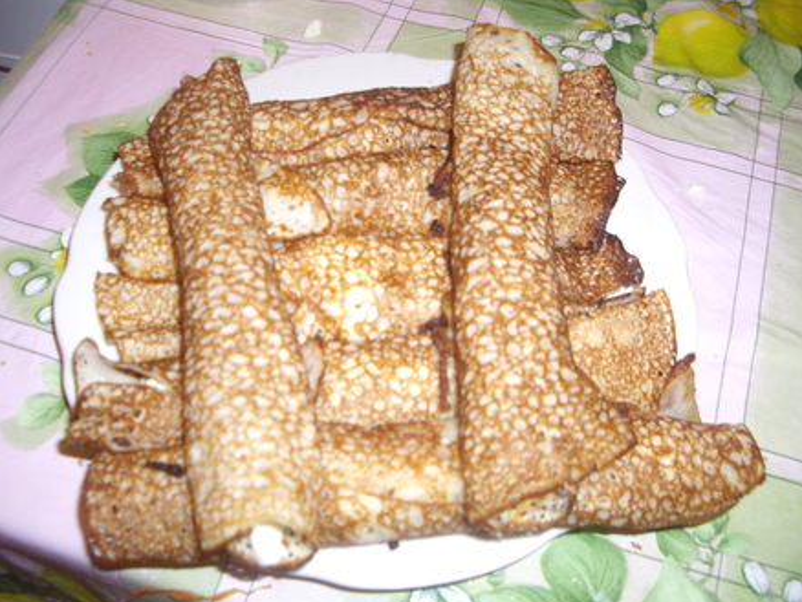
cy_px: 307
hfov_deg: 47.8
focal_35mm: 39
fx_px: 904
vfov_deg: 36.9
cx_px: 410
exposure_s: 1/40
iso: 400
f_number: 2.8
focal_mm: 7.9
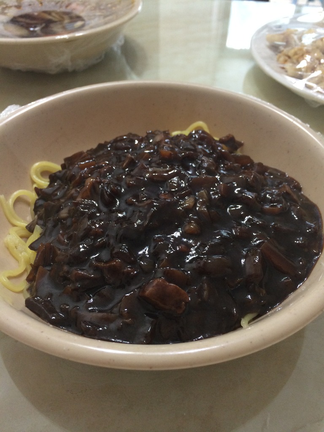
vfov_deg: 60.0
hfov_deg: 46.8
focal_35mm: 30
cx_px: 162
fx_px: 374
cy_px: 216
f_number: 2.2
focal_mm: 4.12
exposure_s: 1/30
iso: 200
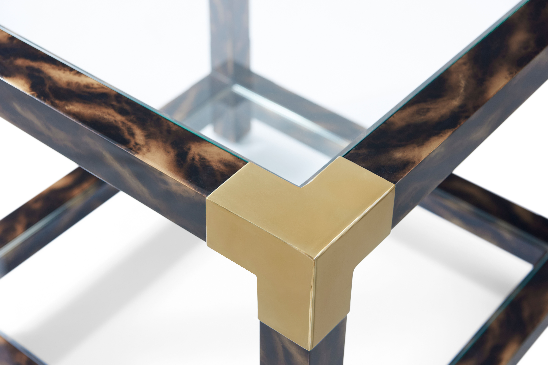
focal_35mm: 70
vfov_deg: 19.5
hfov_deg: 28.8
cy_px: 182
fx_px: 1066
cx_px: 274
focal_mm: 70
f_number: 9
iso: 250
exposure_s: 1/125
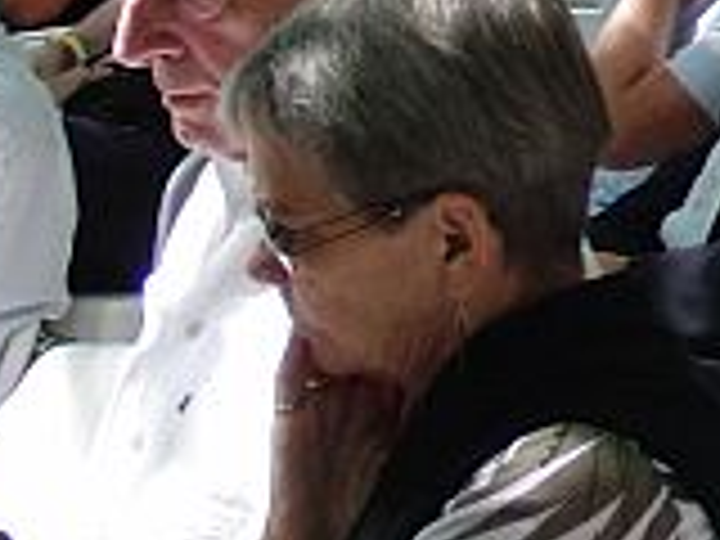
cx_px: 1732
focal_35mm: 255
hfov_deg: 7.3
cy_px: -256
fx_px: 5304
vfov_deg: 5.8
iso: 100
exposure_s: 1/160
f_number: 3.8
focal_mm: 8.86
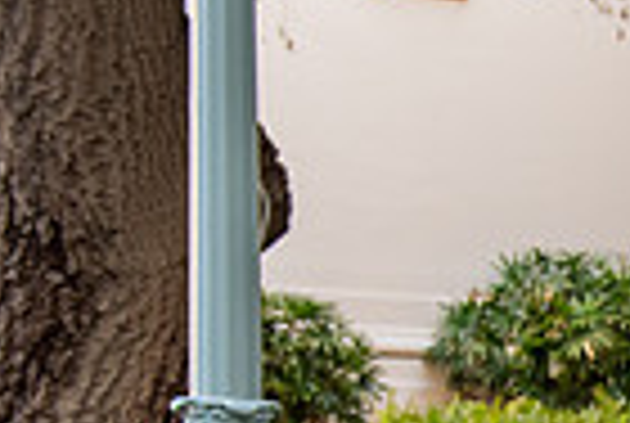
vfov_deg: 7.5
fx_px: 3139
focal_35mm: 179
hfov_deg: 10.1
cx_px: 1452
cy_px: 741
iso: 640
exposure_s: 1/200
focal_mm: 38
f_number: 4.5
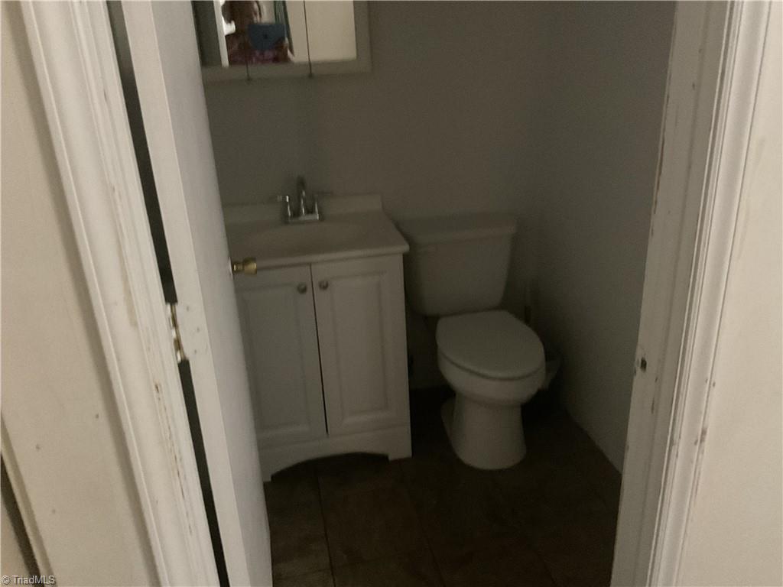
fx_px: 656
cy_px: 294
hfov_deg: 61.7
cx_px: 392
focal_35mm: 29
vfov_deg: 48.2
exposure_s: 1/17
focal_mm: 3
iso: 500
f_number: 1.8
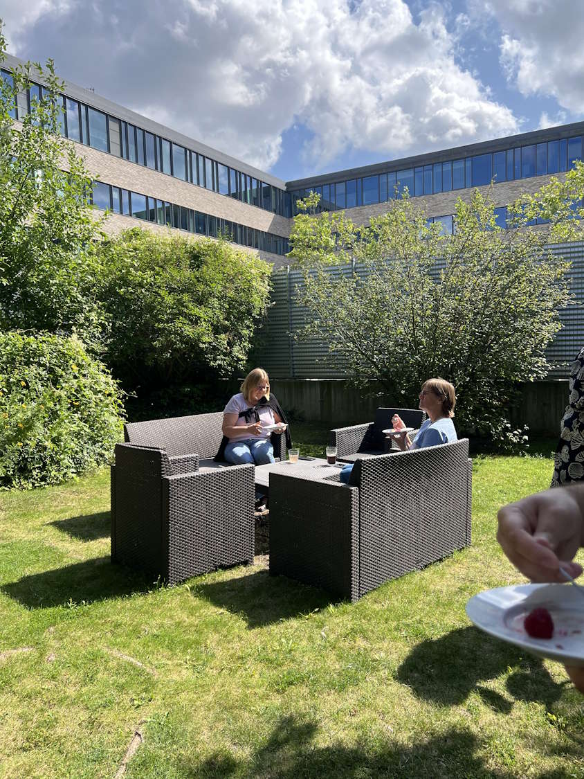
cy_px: 390
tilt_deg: -2.3
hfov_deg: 53.1
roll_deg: +2.8
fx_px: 585
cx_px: 292
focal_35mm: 26
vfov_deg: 67.3
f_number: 1.5
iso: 50
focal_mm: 5.7
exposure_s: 1/1779
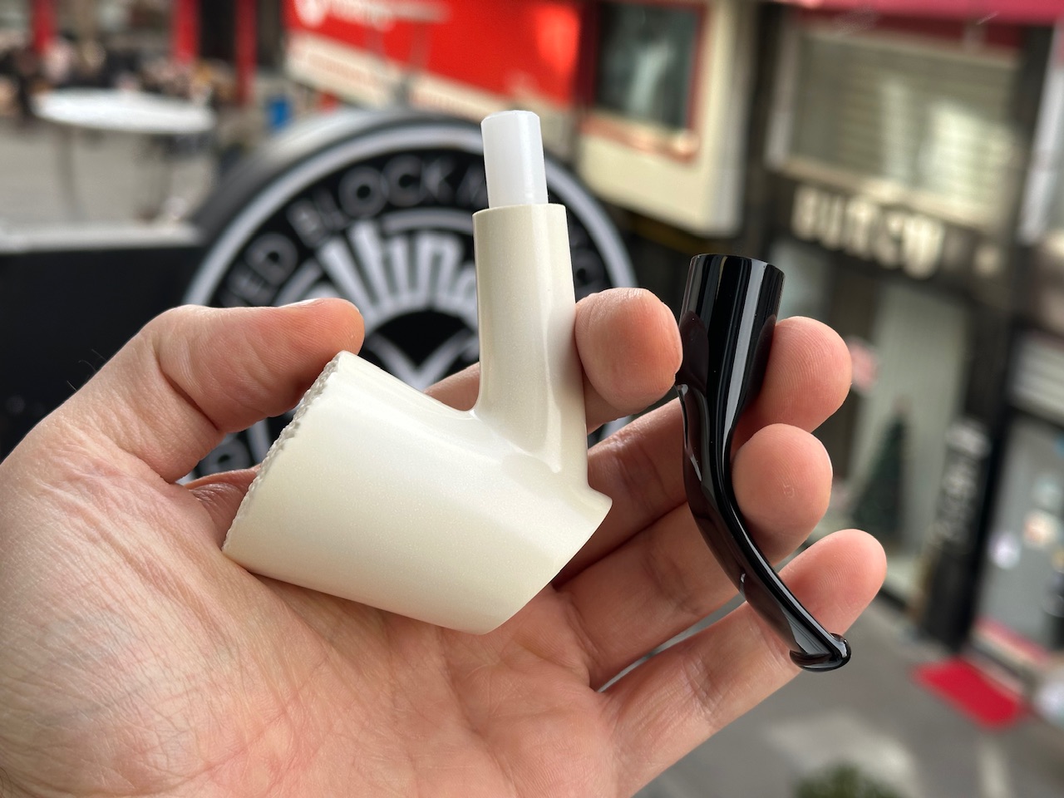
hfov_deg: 39.7
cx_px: 532
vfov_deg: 30.3
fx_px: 1475
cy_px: 399
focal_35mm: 48
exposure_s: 1/549
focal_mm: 6.86
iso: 64
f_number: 1.78
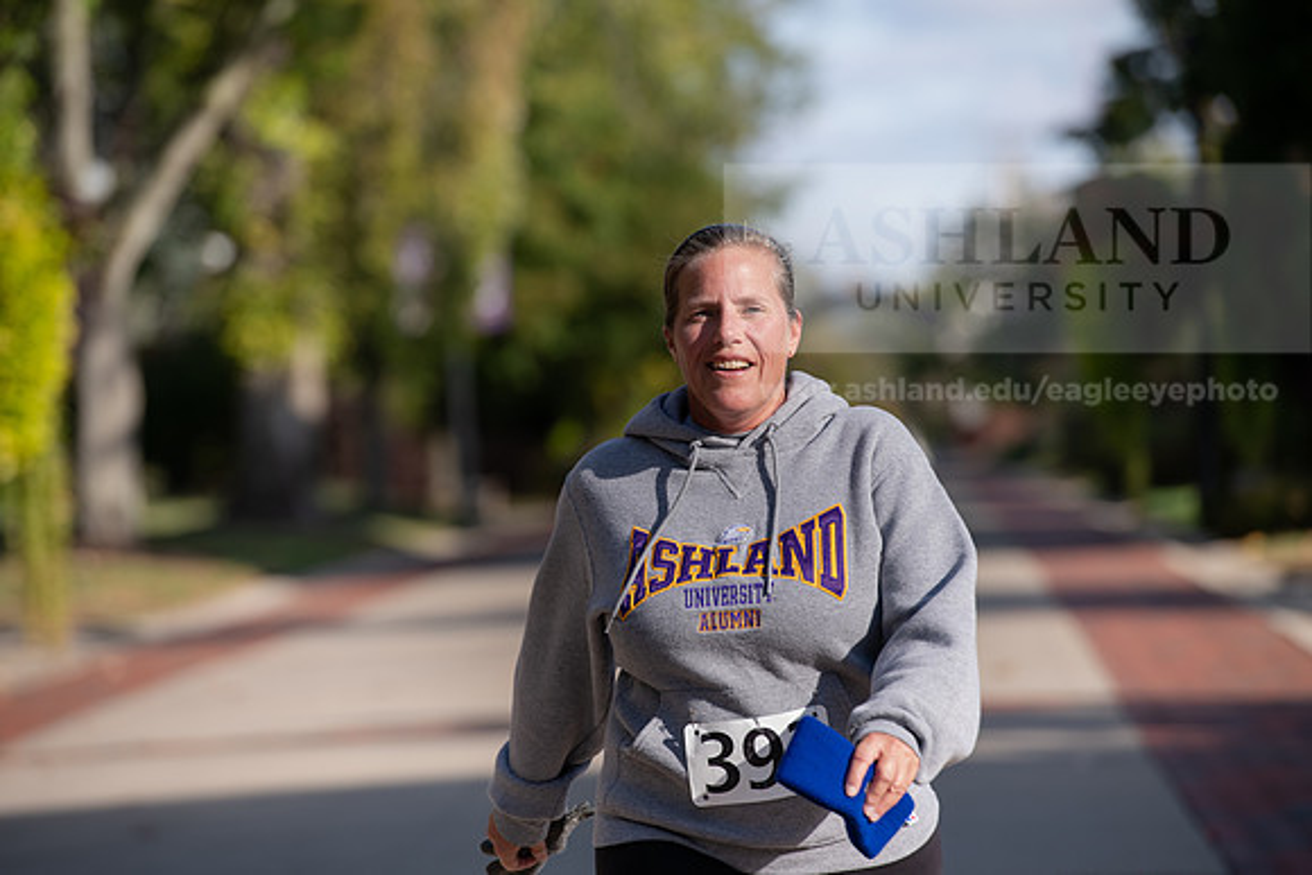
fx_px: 7290
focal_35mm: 200
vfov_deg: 6.9
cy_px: 438
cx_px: 656
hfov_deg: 10.3
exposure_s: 1/800
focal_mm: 200
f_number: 4.5
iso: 250
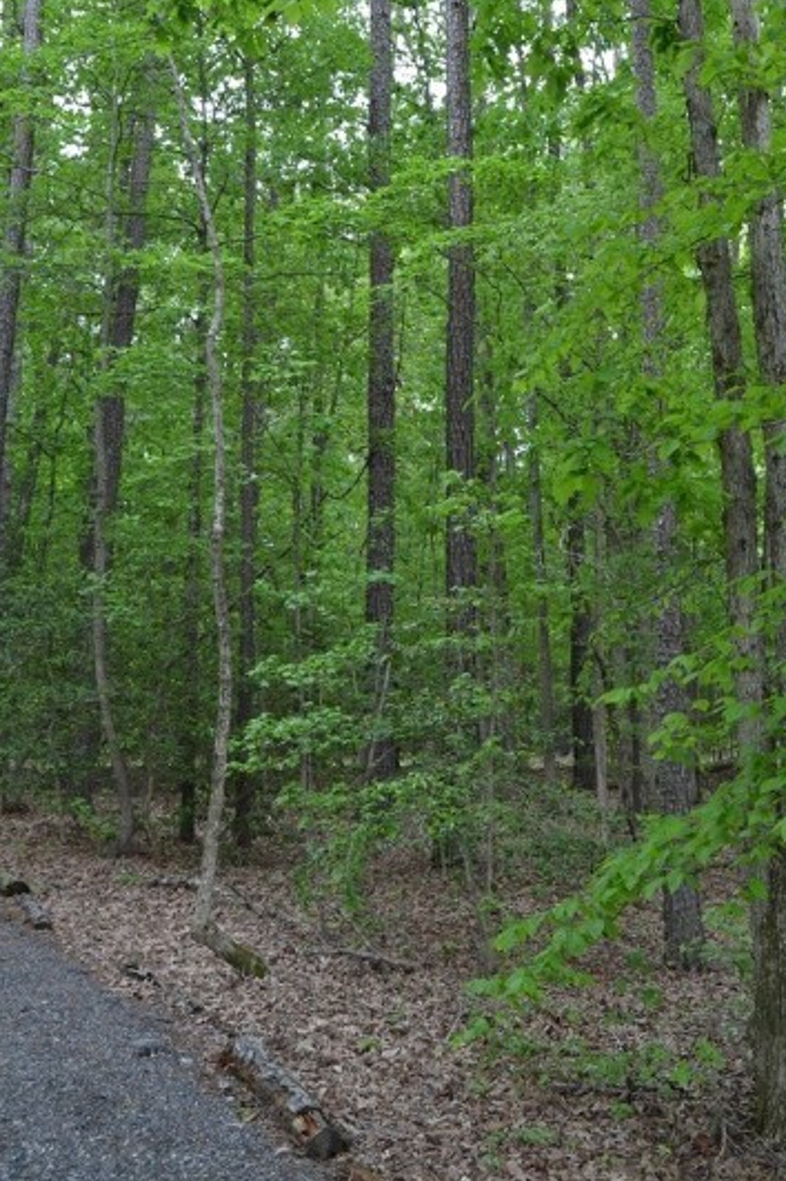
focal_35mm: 39
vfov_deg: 49.1
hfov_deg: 34.0
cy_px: 448
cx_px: 495
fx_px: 1279
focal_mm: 18
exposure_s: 1/125
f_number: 5.6
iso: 360
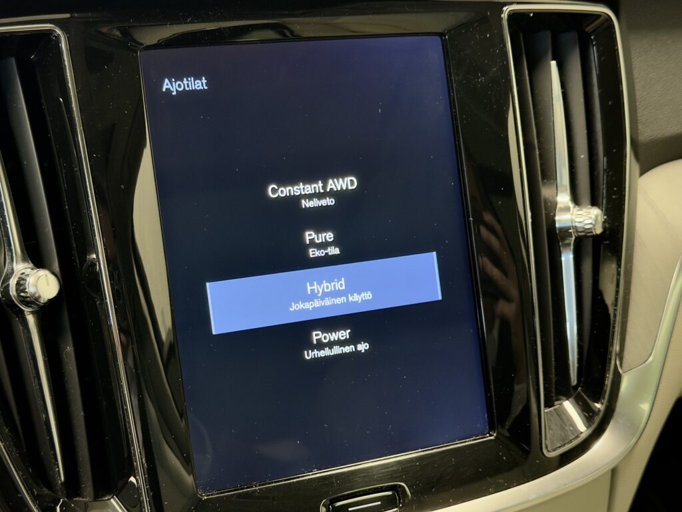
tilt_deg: -20.7
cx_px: 341
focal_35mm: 48
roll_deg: -0.6
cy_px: 256
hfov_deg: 39.7
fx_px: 946
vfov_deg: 30.3
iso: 500
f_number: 1.78
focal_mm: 6.76
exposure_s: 1/25
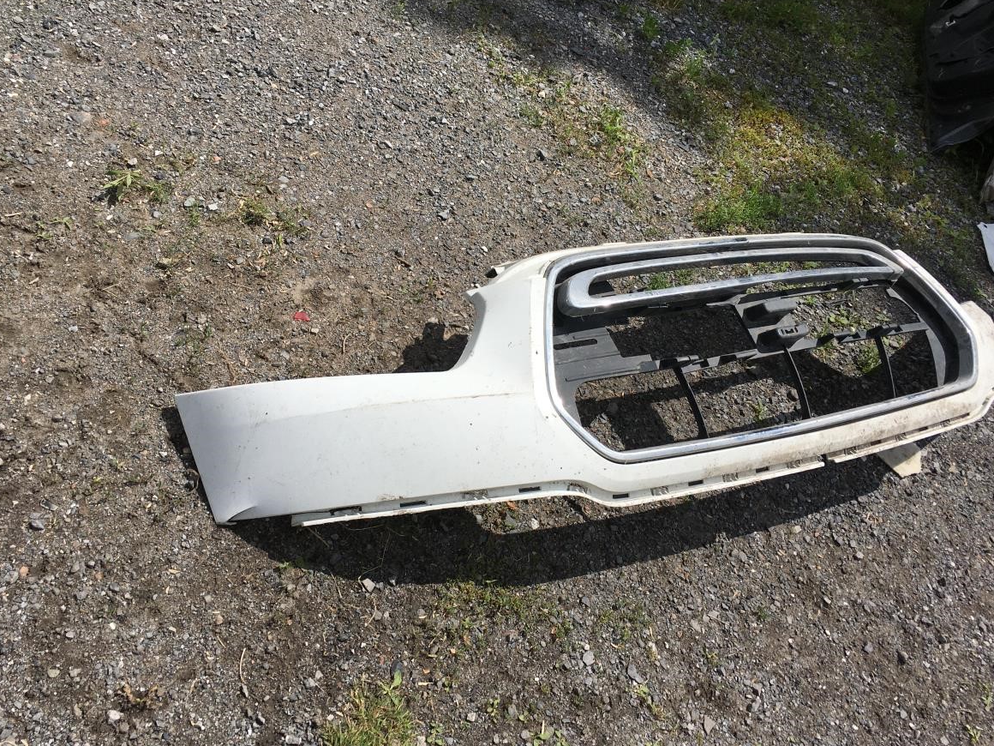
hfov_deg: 56.8
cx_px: 488
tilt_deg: -43.8
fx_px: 919
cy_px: 335
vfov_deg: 44.1
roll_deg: -29.1
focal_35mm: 32
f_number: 2.2
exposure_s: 1/2747
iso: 25
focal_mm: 4.15
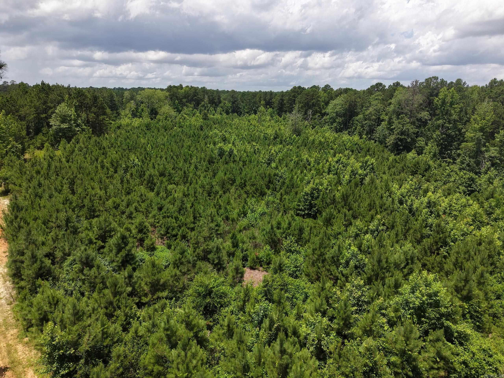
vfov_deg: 56.8
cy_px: 189
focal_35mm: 24
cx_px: 252
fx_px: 349
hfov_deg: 71.6
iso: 170
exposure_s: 1/500
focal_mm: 8.67
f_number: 1.8
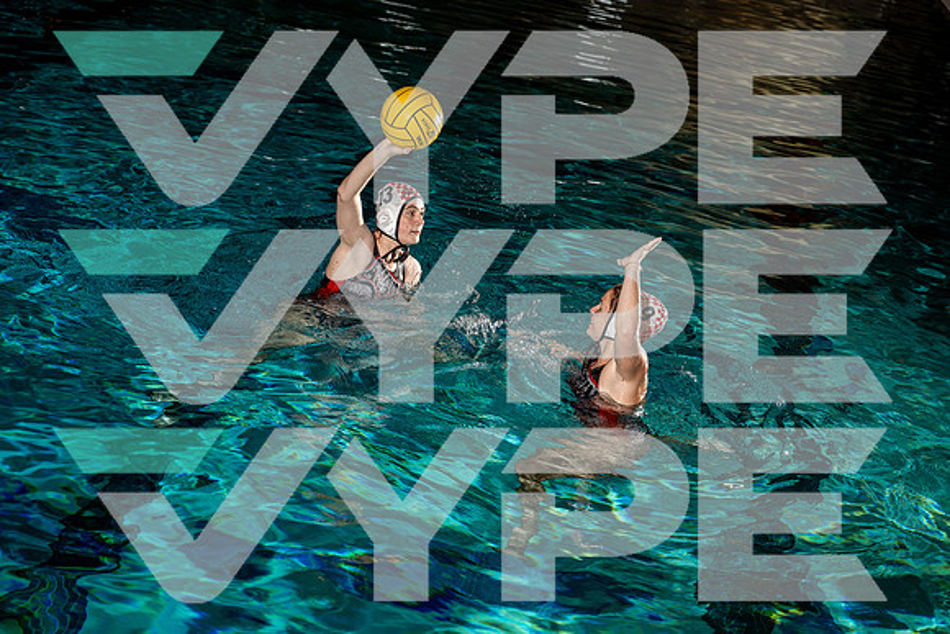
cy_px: 317
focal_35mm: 62
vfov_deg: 21.9
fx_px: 1636
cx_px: 475
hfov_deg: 32.4
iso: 100
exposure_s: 1/250
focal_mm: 62
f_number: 4
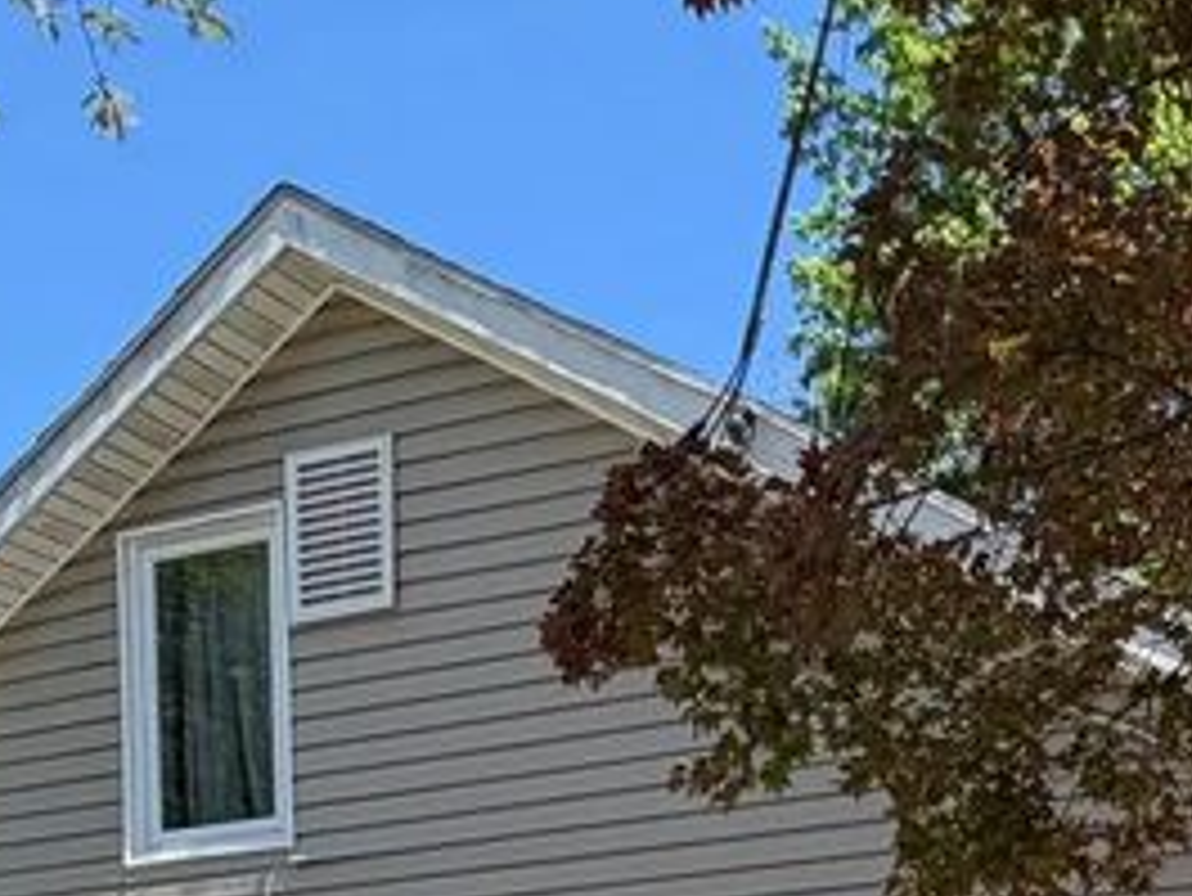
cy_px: 1364
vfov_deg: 22.1
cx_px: 1232
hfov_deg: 32.3
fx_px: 1860
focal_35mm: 54
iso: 64
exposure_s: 1/502
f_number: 2.2
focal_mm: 2.22
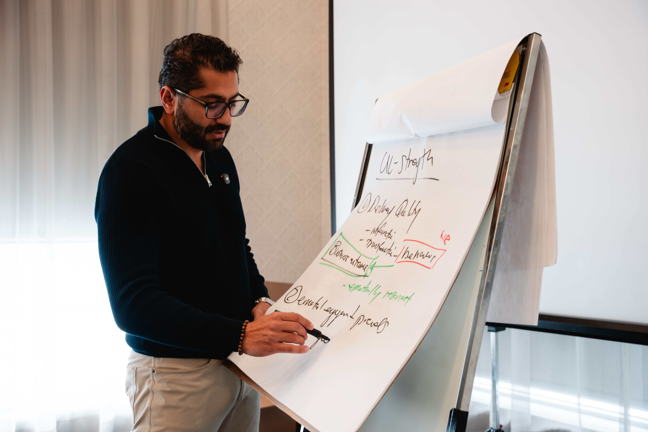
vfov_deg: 33.6
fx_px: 715
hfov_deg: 48.8
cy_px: 216
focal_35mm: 40
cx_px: 324
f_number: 4
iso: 250
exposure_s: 1/50
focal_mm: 39.7
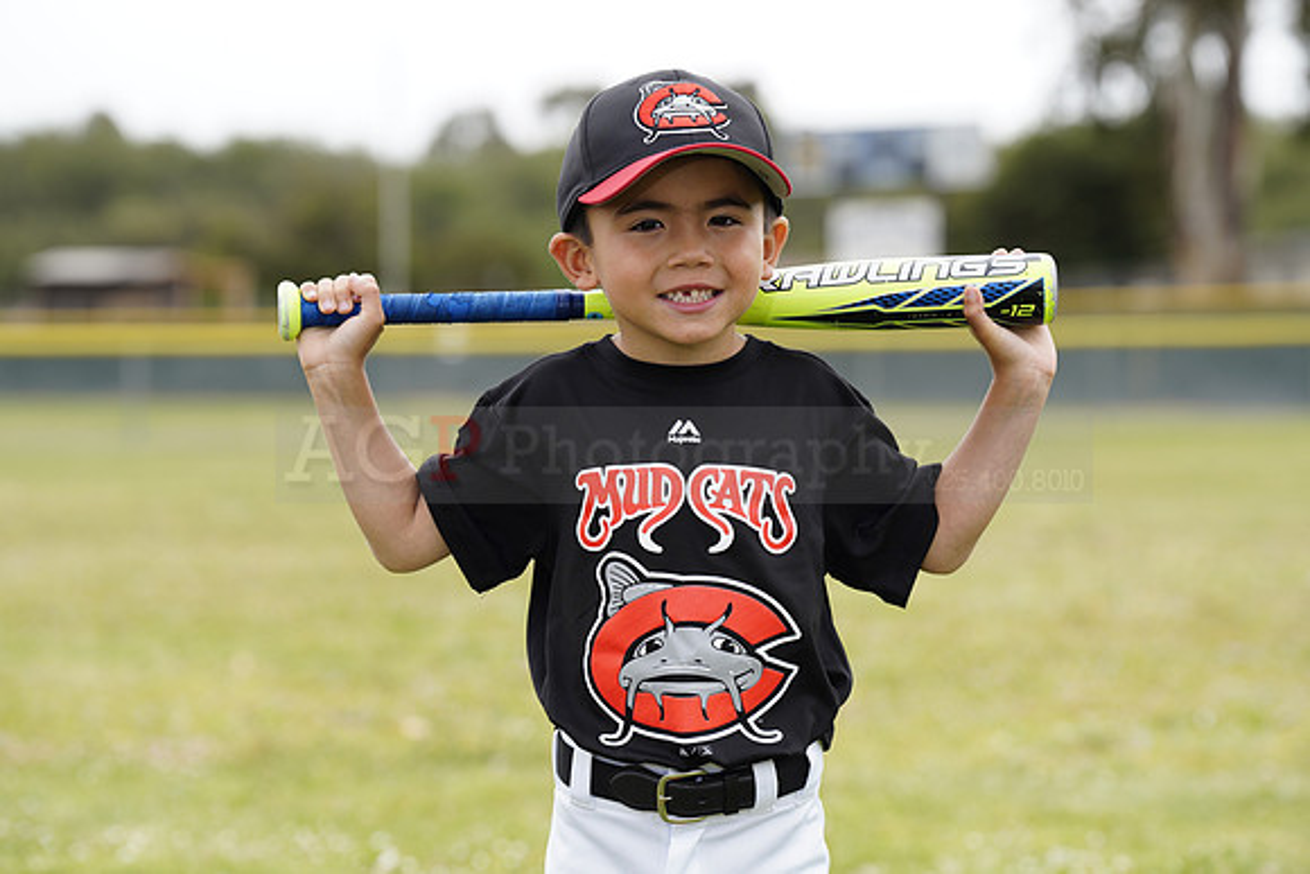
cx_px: 655
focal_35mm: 153
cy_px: 437
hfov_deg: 13.4
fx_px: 5569
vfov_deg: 9.0
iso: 100
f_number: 5.6
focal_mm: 153
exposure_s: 1/250
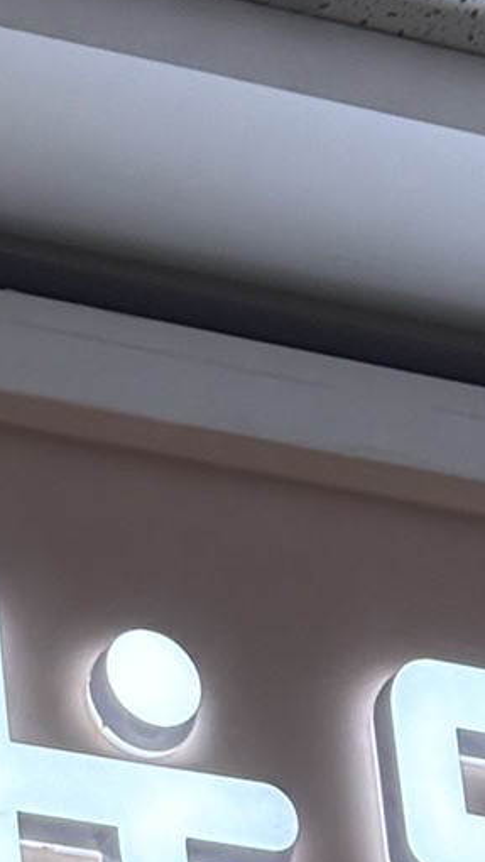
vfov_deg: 9.2
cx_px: 684
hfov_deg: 5.4
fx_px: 5074
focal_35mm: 222
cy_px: 1653
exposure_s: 1/142
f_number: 1.6
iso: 25
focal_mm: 5.96
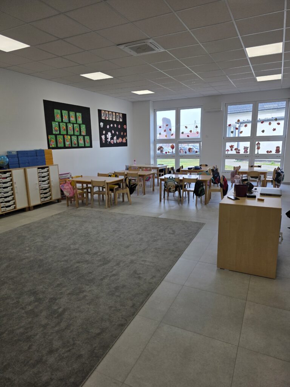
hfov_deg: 58.9
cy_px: 194
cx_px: 145
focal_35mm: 23
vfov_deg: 73.9
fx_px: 257
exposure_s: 1/359
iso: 40
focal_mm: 6.3
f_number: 1.7
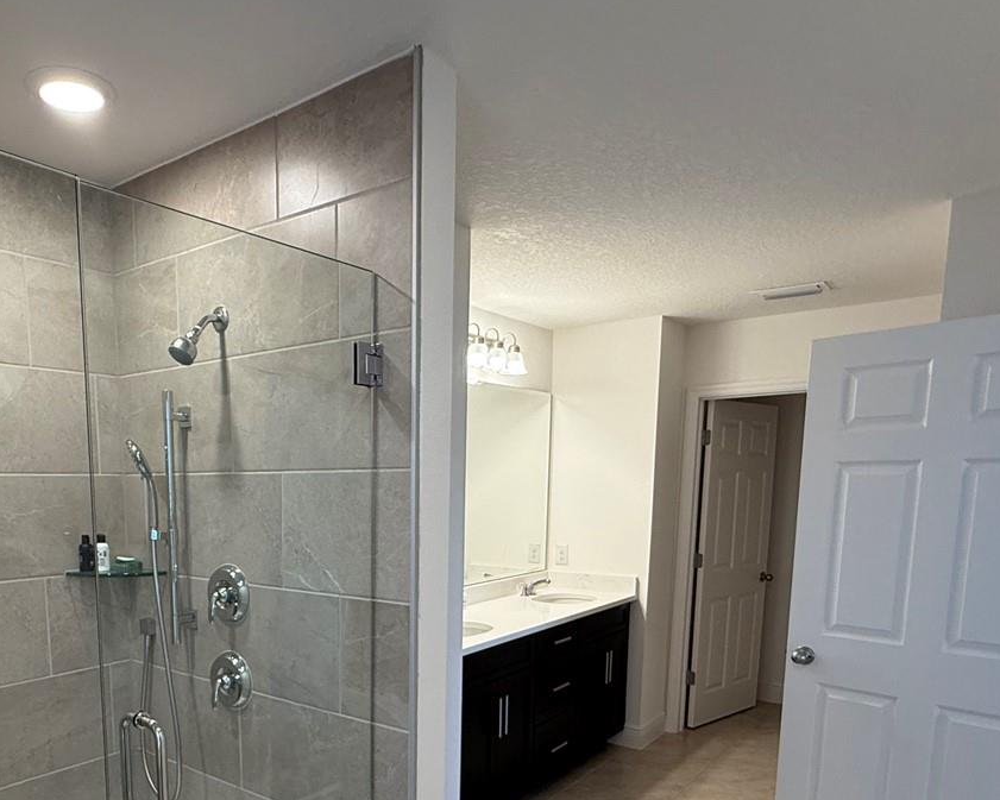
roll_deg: +0.7
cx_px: 339
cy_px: 592
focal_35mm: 26
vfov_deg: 52.7
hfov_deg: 64.4
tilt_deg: -9.0
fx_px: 770
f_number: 2.2
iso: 160
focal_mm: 2.22
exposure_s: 1/120
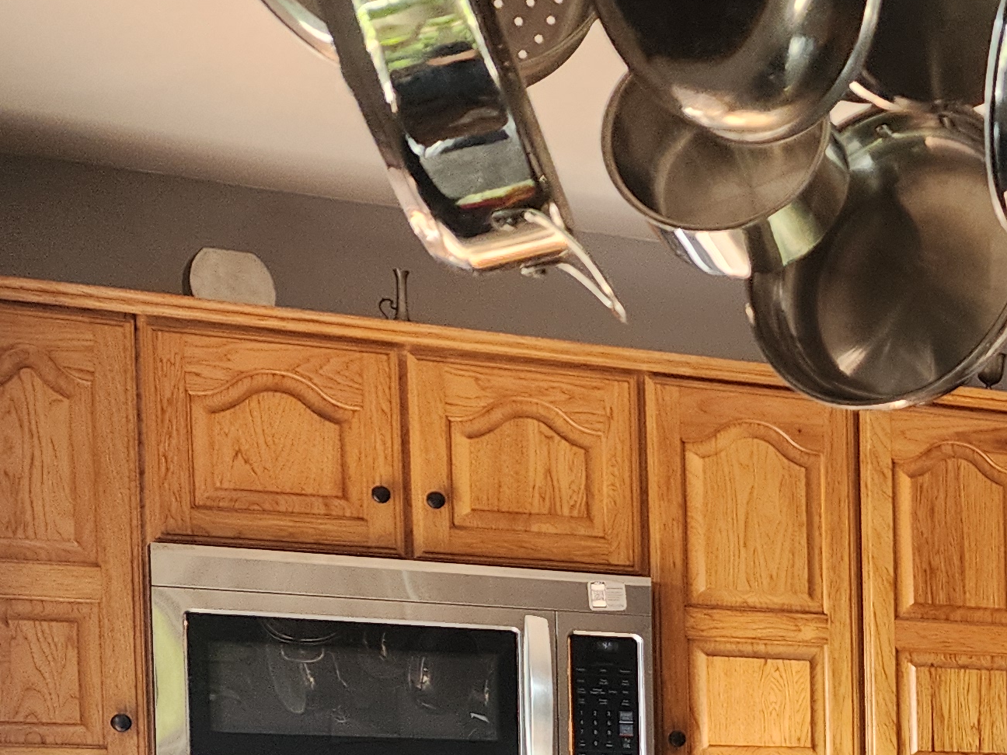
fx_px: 2065
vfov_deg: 19.2
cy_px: 967
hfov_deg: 23.6
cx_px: 1367
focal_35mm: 71
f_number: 1.8
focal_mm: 6.4
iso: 200
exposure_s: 1/180
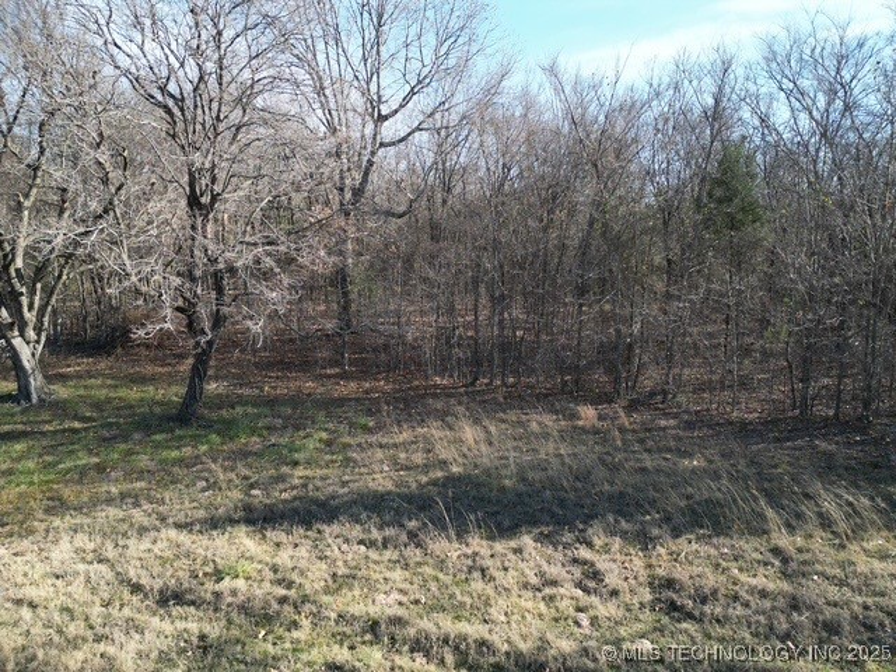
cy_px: 336
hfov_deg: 71.6
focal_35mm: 24
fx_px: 621
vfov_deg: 56.8
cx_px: 448
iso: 200
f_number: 1.7
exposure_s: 1/1000
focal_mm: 6.72
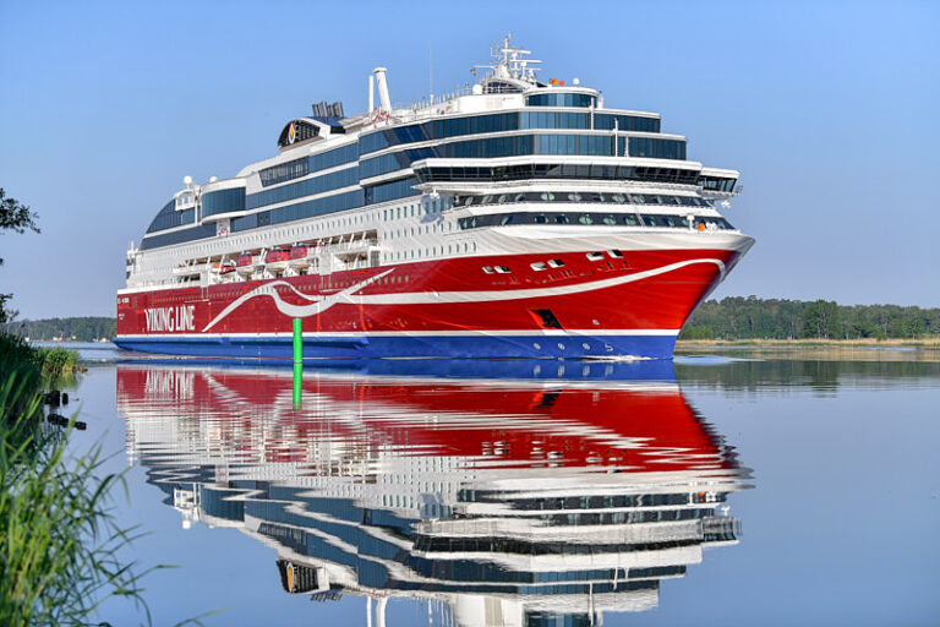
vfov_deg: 19.5
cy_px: 314
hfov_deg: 28.8
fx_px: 1828
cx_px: 470
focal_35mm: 70
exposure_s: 1/8000
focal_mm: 70
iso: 400
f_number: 4
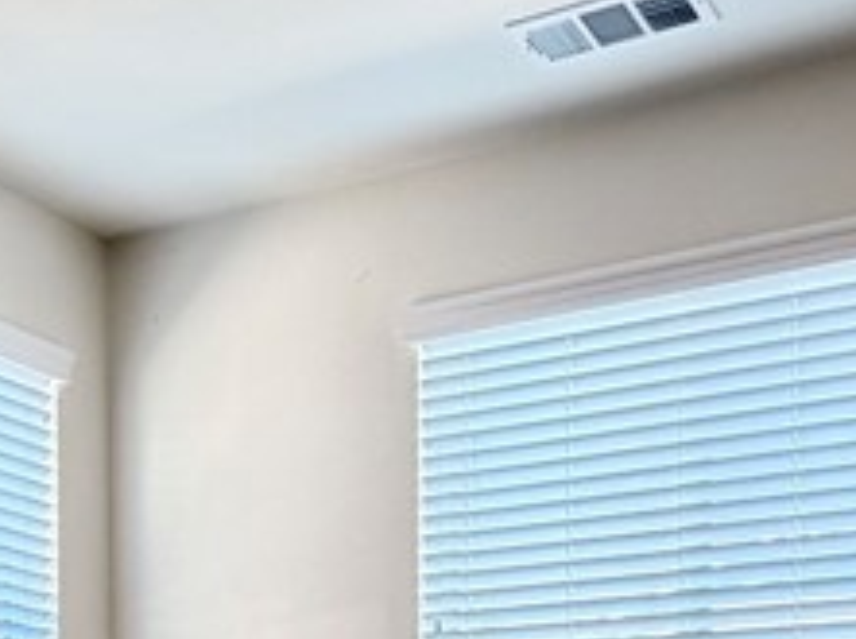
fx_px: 1605
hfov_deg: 29.4
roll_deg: +0.3
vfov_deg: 20.5
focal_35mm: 65
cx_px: 221
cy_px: 840
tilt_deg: -0.1
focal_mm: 2.22
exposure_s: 1/60
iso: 250
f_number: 2.2
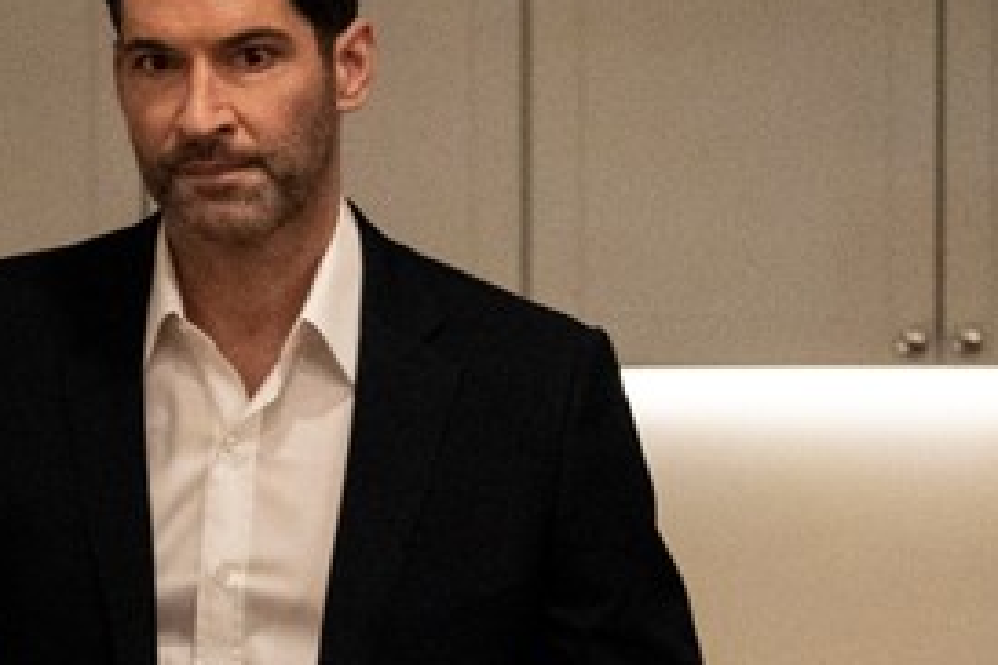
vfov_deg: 5.4
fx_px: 7041
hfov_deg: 8.1
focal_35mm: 254
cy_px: 610
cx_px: 384
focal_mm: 66
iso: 4000
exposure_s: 1/200
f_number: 2.8
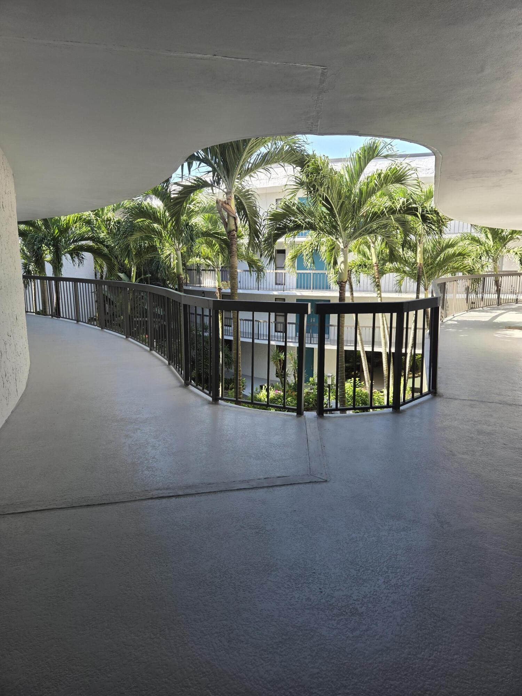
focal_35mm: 23
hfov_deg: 58.9
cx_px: 261
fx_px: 462
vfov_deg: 73.9
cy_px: 348
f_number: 1.8
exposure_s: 1/569
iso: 80
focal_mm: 5.4
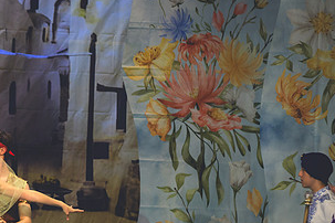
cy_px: 182
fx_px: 4001
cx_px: 54
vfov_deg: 3.2
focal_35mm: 430
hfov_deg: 4.8
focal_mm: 150
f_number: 2.8
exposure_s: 1/500
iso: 1000
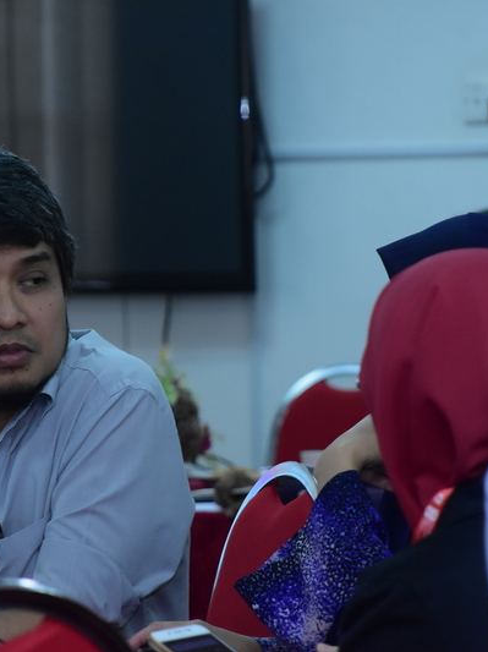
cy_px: 326
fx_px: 5509
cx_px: 227
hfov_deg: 5.1
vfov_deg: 6.8
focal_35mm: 293
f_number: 5.6
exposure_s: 1/160
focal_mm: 135
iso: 2500
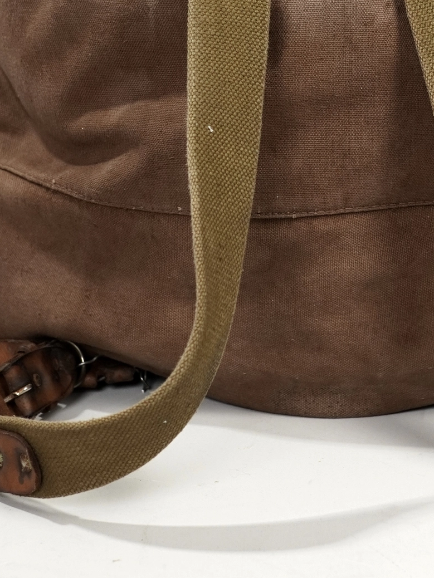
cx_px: 314
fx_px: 2139
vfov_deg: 15.3
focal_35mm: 128
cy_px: 78
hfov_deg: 11.6
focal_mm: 32
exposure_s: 1/60
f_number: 4
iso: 400
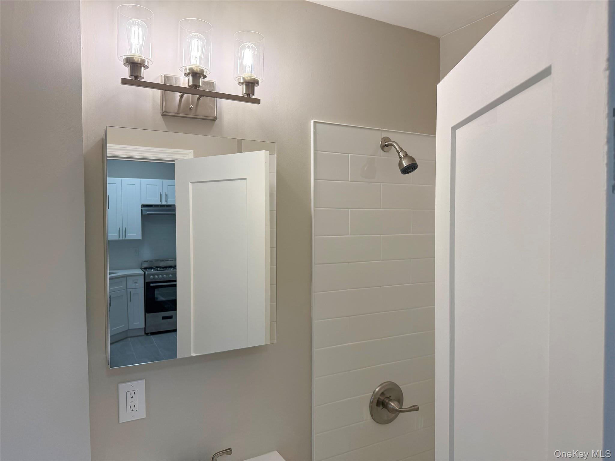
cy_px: 230
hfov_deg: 71.6
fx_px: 426
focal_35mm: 24
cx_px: 308
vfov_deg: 56.8
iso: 125
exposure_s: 1/240
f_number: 1.78
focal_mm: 6.76
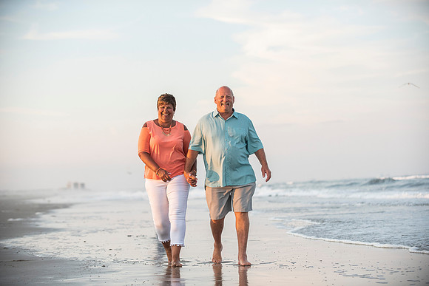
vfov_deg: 14.0
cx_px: 214
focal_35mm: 98
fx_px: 1168
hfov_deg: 20.8
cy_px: 143
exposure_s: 1/2000
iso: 800
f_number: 3.5
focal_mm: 98
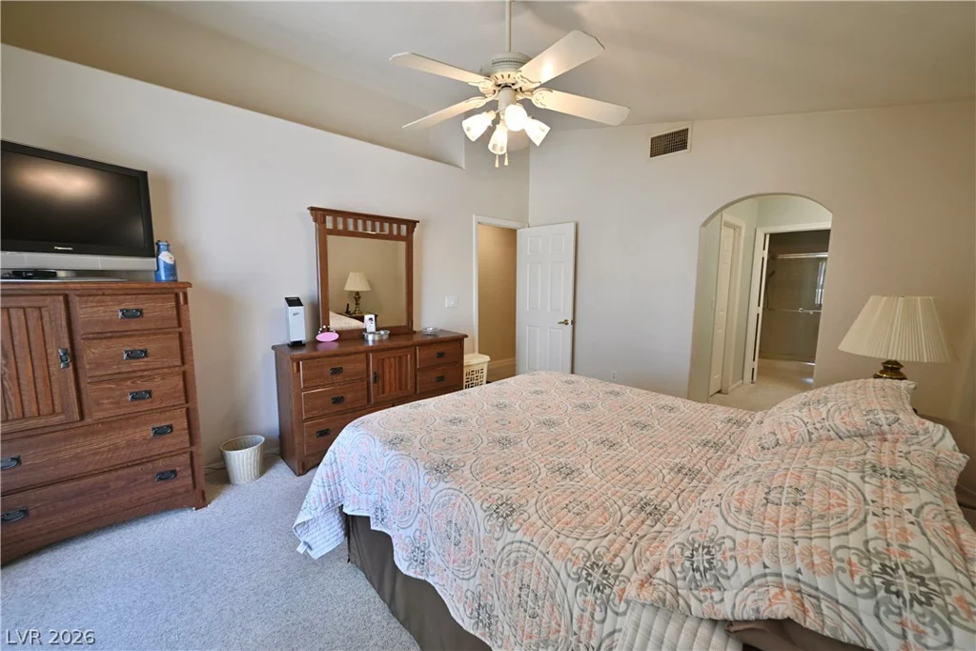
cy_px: 326
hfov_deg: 104.2
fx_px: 380
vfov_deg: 81.2
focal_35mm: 14
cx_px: 488
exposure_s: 1/30
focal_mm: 14
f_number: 9
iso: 640
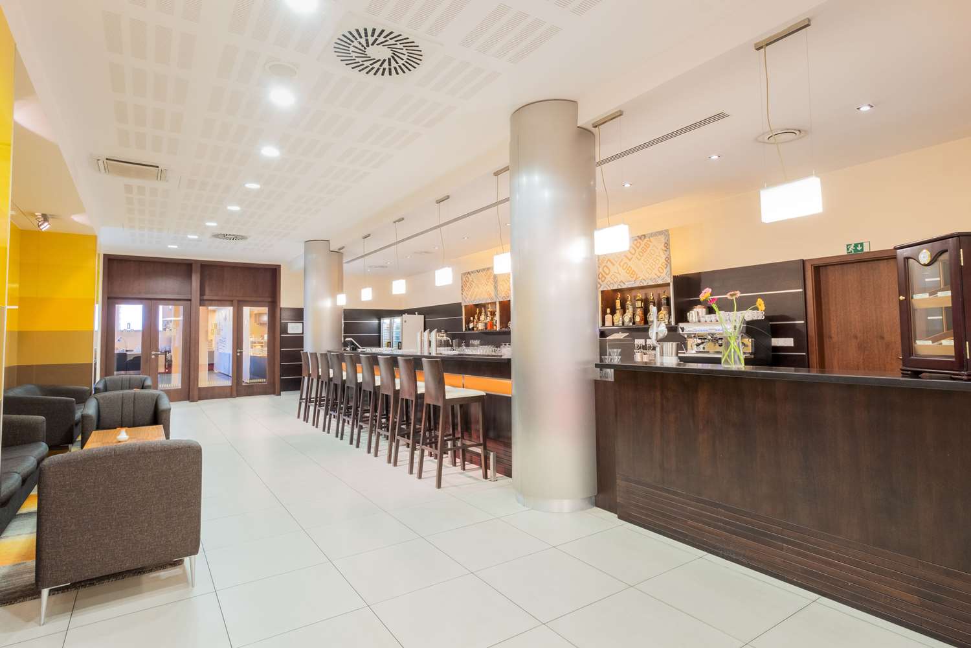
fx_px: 458
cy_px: 324
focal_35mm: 17
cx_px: 486
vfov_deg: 70.4
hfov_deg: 93.3
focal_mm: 11.5
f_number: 11
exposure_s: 1
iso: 100
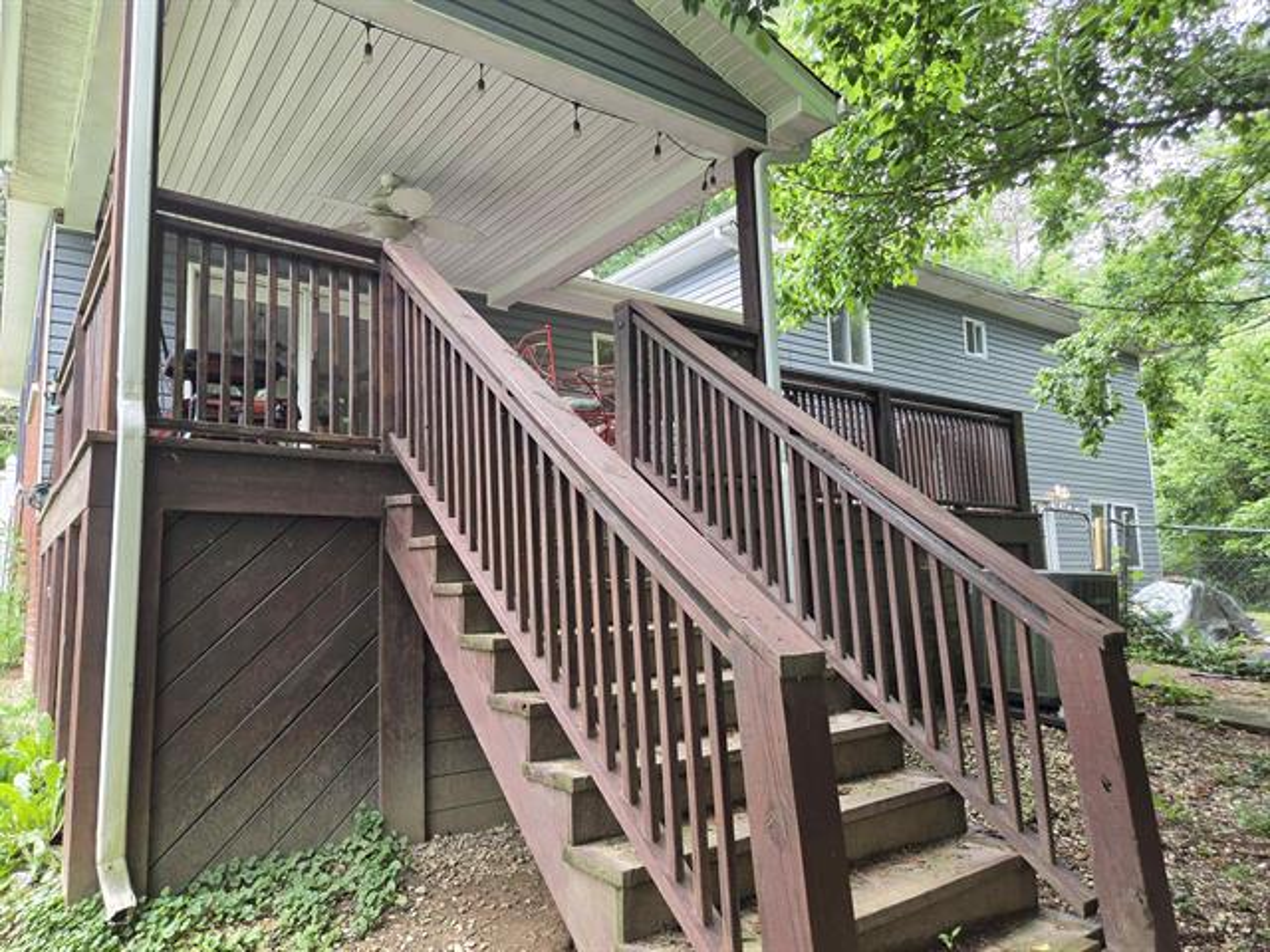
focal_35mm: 23
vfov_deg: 58.9
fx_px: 844
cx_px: 635
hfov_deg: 73.9
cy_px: 476
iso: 50
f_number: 1.8
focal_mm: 5.4
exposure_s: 1/180
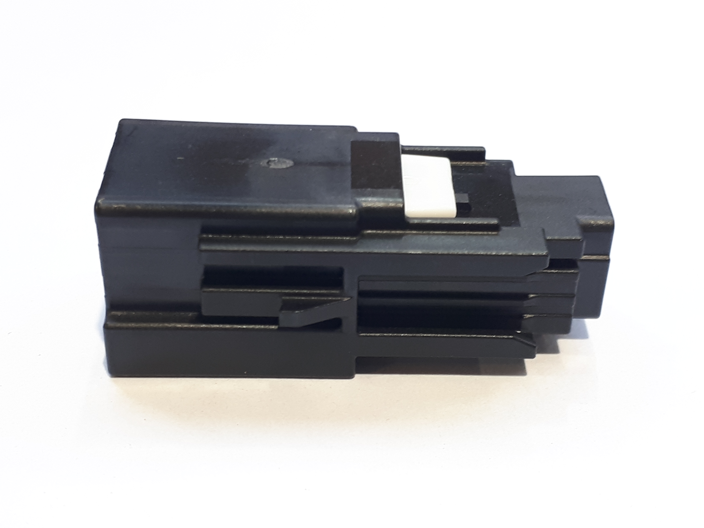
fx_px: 549
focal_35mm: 27
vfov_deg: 51.4
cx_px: 352
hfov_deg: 65.3
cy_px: 264
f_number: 1.9
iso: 80
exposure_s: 1/33
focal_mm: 3.6
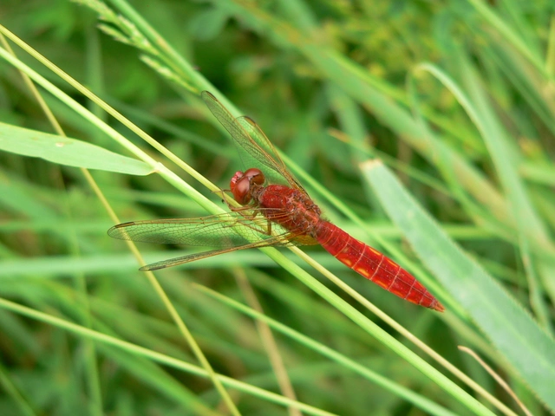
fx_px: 1860
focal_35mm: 116
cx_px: 278
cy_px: 208
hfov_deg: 17.0
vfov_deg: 12.8
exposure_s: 1/100
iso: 80
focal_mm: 19.2
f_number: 3.3
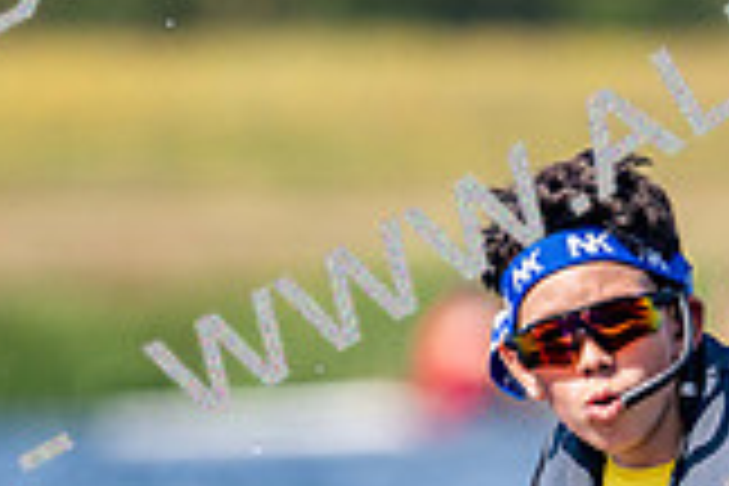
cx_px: 702
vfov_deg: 1.0
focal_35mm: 1428
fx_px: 28915
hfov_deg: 1.4
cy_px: 430
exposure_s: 1/2500
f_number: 4.5
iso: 200
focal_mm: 400
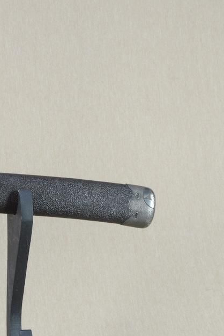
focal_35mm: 67
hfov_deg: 17.9
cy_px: 193
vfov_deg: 30.0
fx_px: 625
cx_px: -126
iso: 400
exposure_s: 1/1.6
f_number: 11
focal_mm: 20
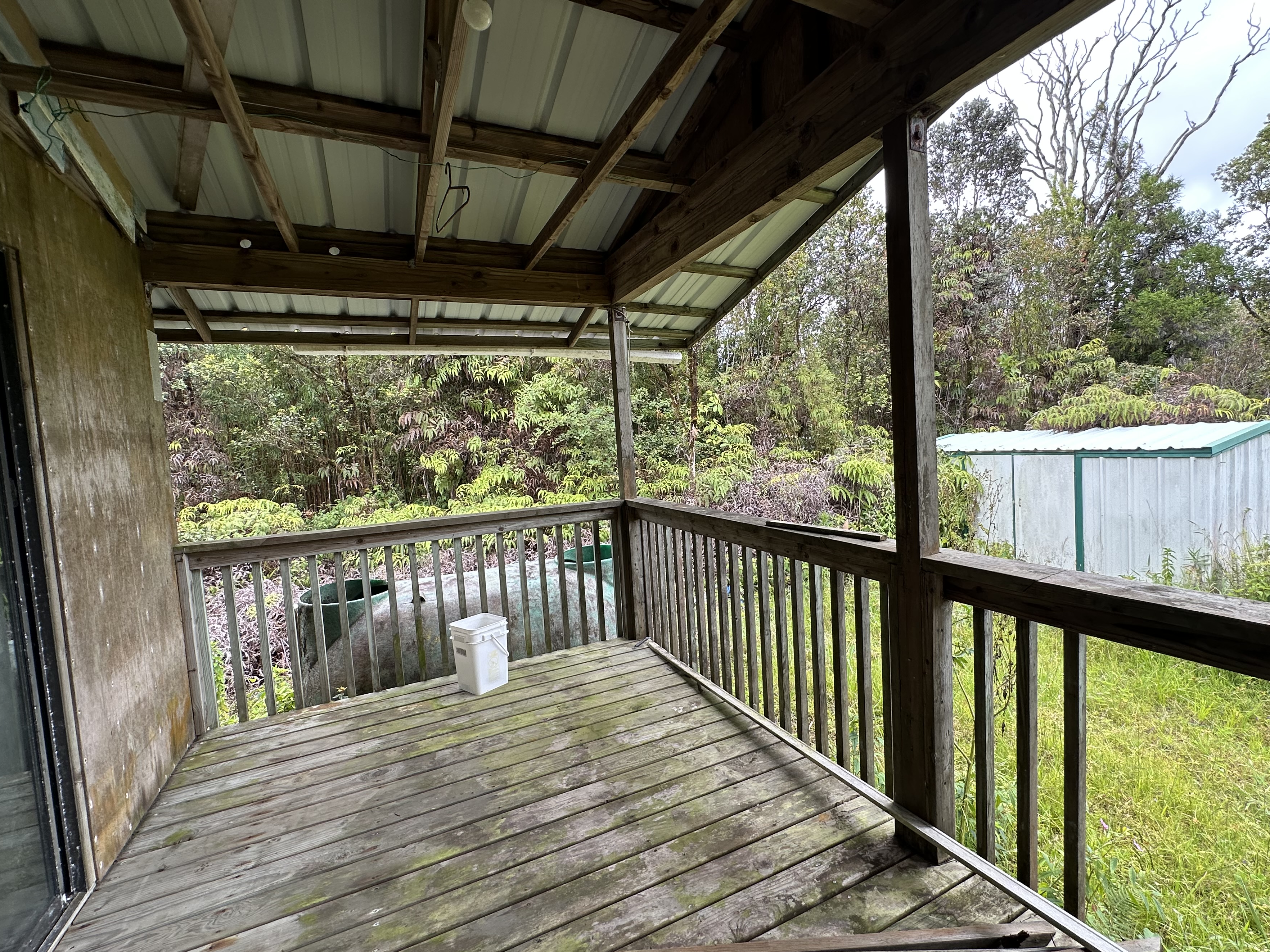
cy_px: 475
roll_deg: +2.6
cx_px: 683
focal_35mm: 16
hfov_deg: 94.3
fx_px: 587
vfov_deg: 78.1
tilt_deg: -3.1
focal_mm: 2.22
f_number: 2.2
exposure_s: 1/128
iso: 40
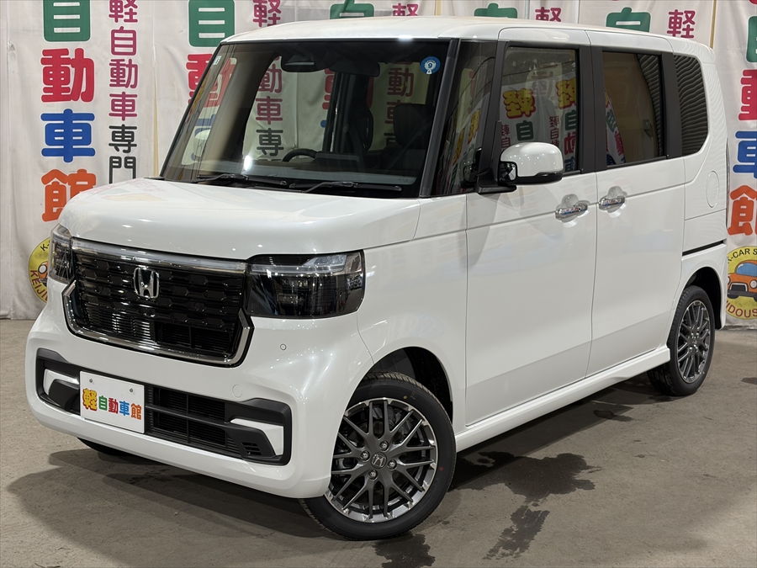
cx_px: 378
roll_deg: -0.9
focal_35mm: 52
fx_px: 1137
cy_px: 284
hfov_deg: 36.8
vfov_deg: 28.0
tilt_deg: -9.2
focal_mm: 5.96
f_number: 1.6
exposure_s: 1/50
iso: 64
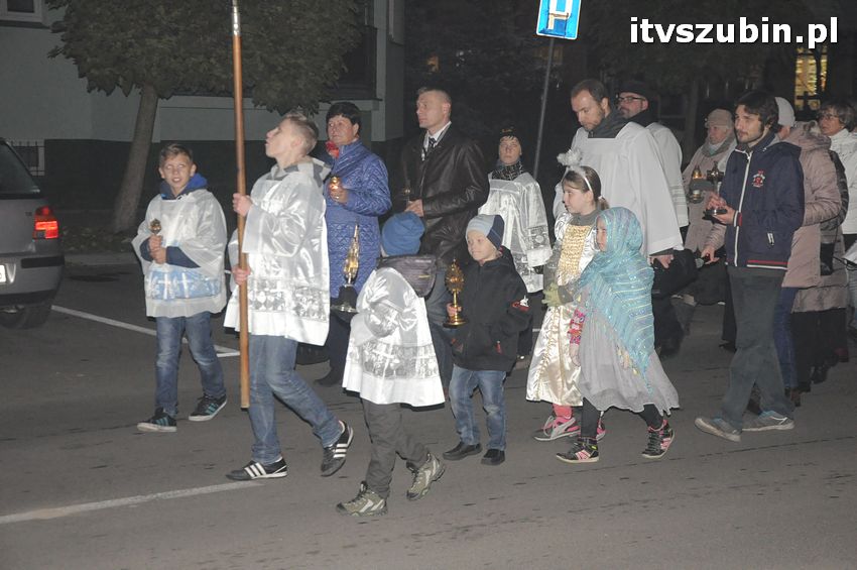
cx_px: 428
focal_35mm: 75
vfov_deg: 18.1
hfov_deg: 27.0
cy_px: 285
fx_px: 1784
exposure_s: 1/60
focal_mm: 50
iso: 2000
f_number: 5
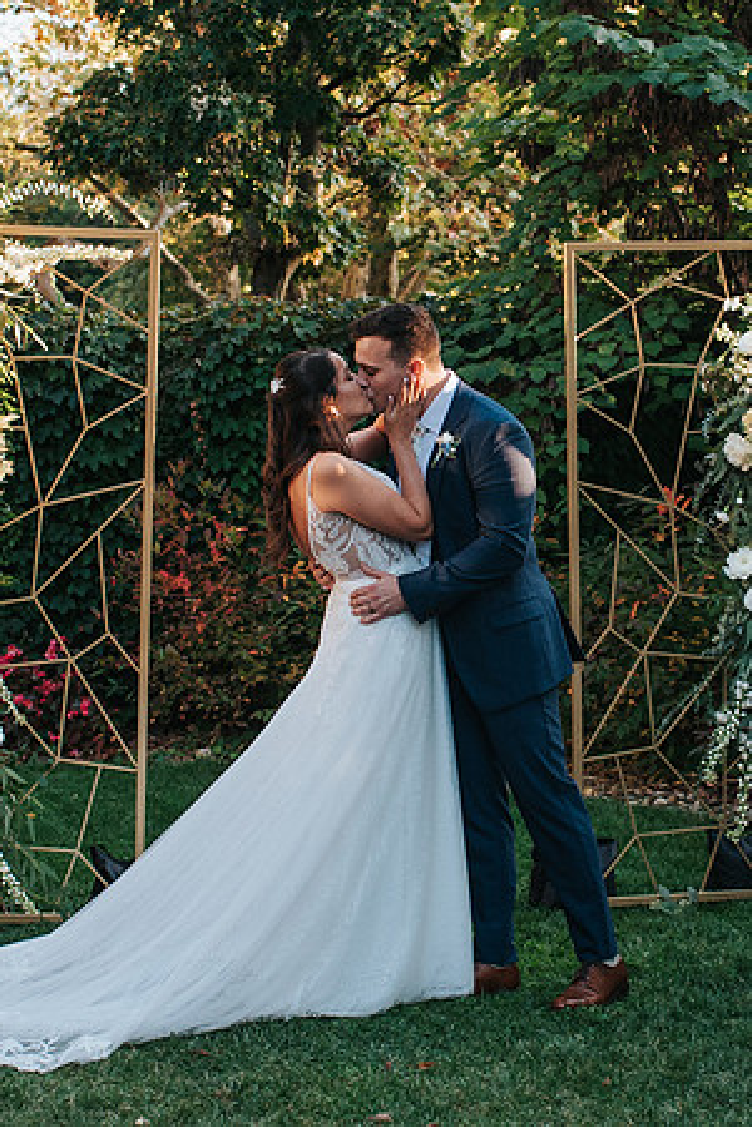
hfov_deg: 14.6
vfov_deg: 21.8
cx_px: 500
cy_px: 580
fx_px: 2922
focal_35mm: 93
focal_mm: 35
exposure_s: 1/800
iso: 1000
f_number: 3.2
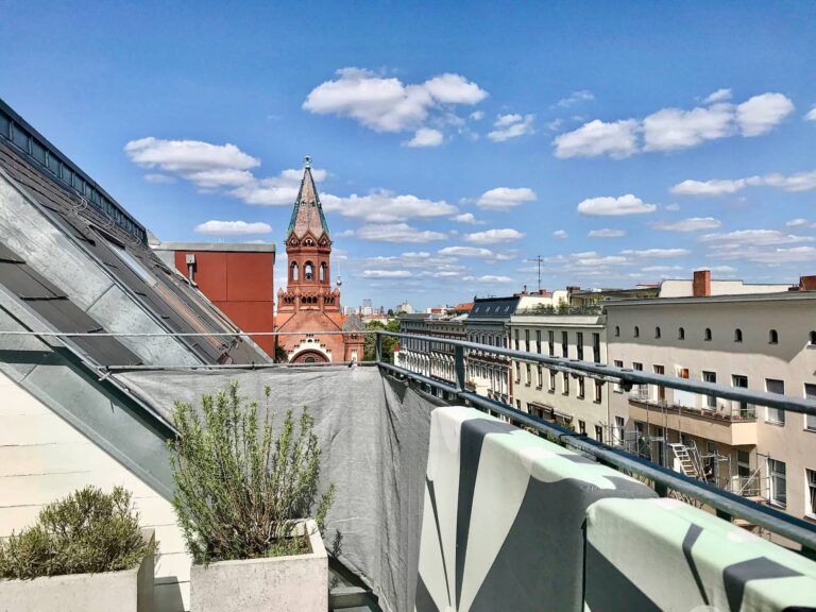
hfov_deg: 63.4
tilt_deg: +2.0
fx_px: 660
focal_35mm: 28
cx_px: 408
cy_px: 306
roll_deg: -0.6
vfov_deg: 49.7
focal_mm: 3.99
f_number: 1.8
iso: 20
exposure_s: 1/4566
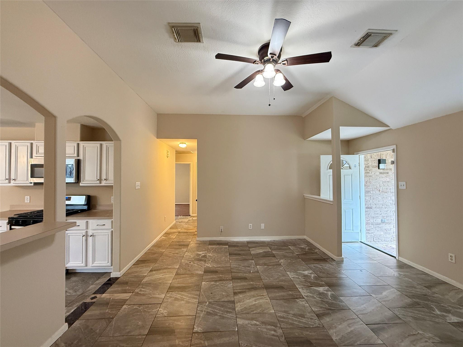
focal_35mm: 14
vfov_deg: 85.7
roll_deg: +0.5
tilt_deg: +1.7
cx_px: 232
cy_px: 174
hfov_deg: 102.1
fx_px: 187
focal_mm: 2.22
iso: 500
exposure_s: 1/60
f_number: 2.2
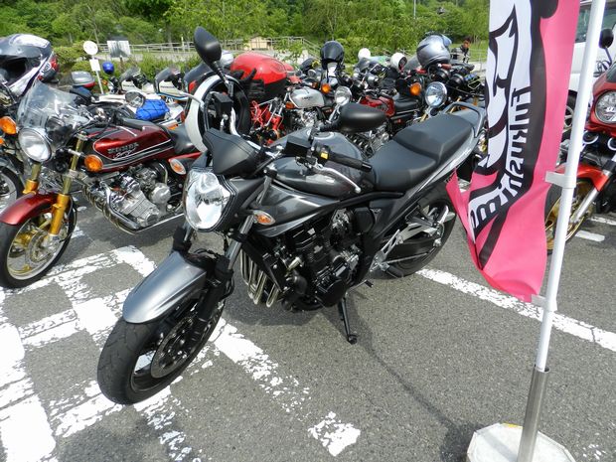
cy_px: 231
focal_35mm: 23
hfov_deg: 73.9
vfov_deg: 58.9
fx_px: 409
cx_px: 308
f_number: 3.4
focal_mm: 4
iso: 160
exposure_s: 1/1000
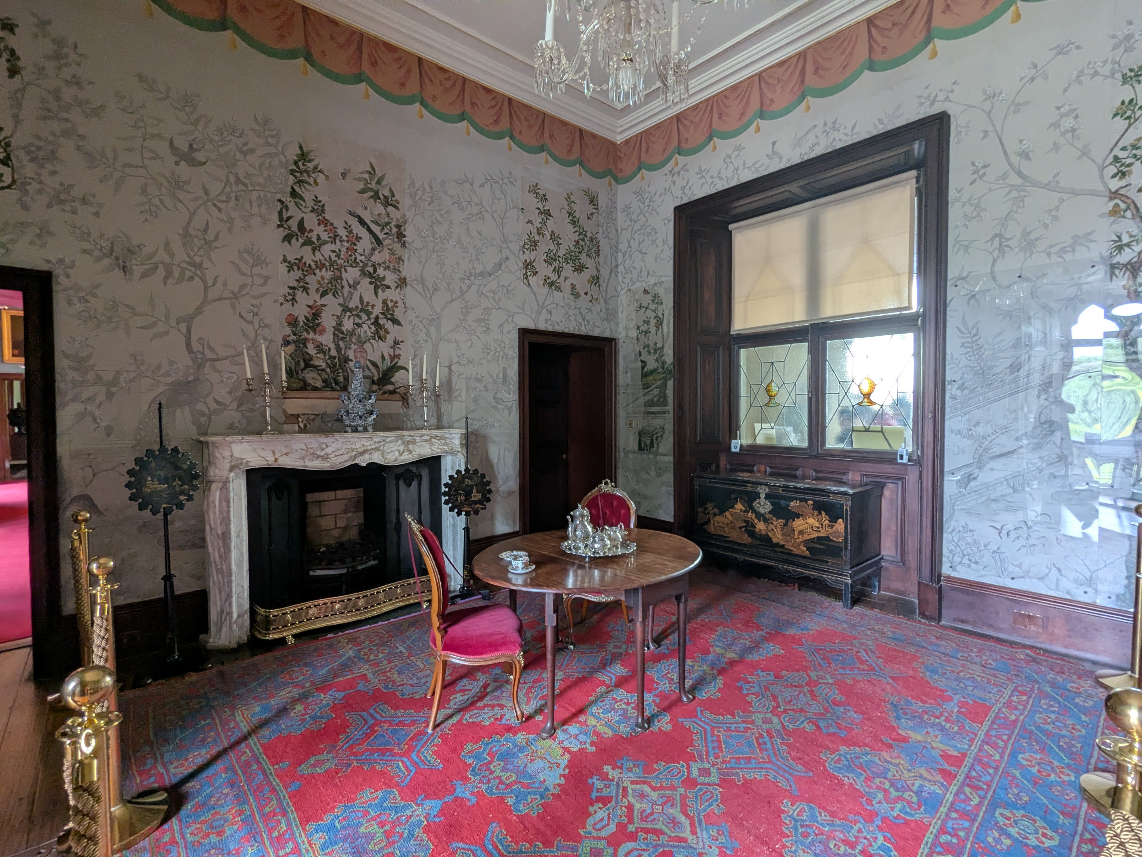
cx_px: 571
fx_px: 528
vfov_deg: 78.1
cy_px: 428
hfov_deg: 94.5
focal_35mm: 16
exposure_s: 1/33.3
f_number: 2.2
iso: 149
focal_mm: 2.35
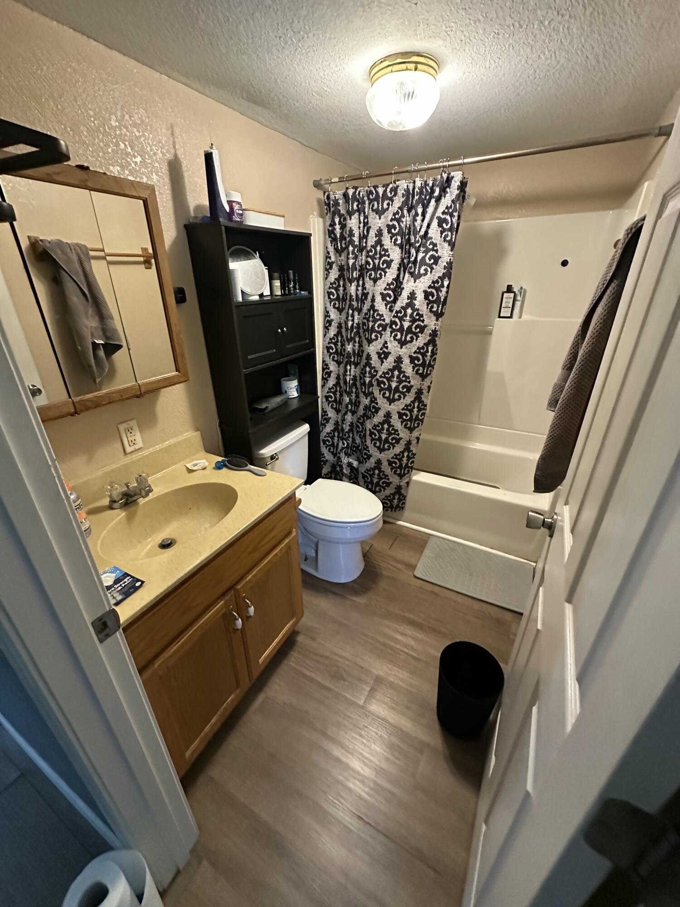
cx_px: 340
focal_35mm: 14
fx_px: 367
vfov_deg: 102.1
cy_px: 454
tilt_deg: -23.7
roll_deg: +1.0
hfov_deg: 85.7
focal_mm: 2.22
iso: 1000
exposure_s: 1/60
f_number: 2.2
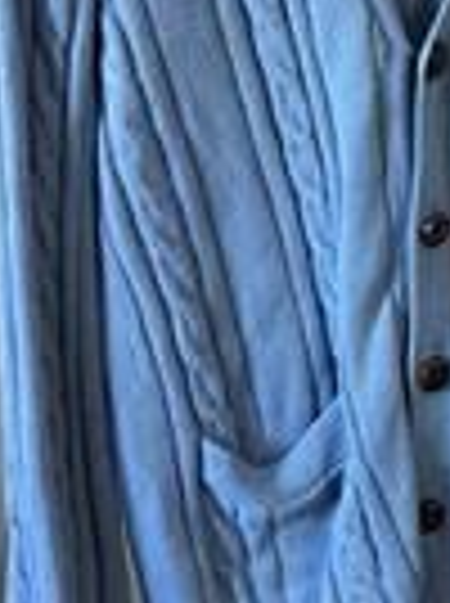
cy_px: 166
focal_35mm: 74
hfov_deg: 19.5
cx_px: 410
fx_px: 1287
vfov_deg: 26.1
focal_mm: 5.96
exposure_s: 1/60
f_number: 1.6
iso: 500
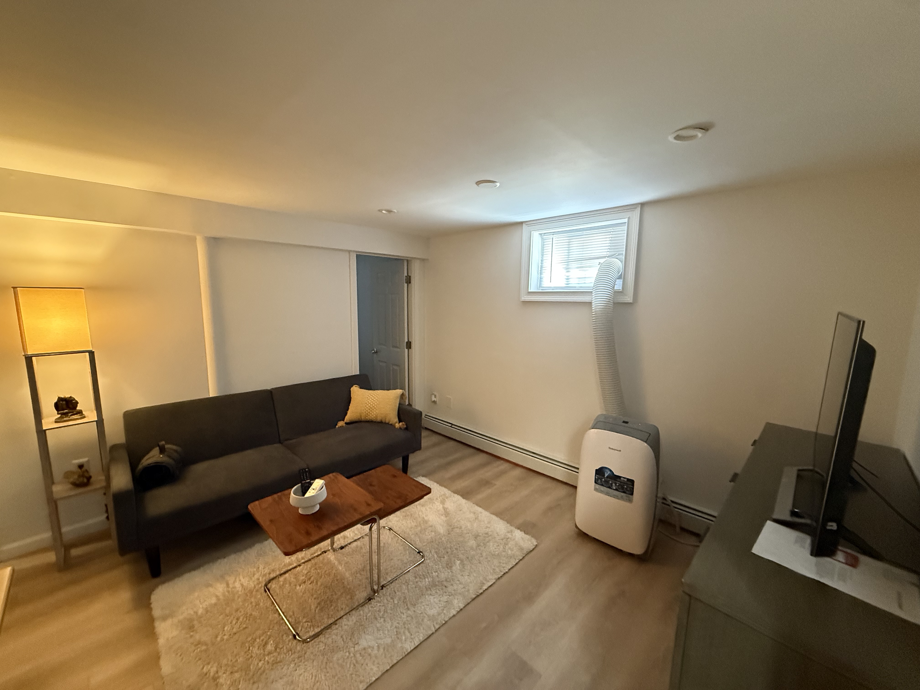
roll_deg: -0.2
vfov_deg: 85.7
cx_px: 460
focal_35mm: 14
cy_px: 345
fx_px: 372
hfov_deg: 102.1
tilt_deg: -7.2
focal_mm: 2.22
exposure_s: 1/60
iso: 800
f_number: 2.2
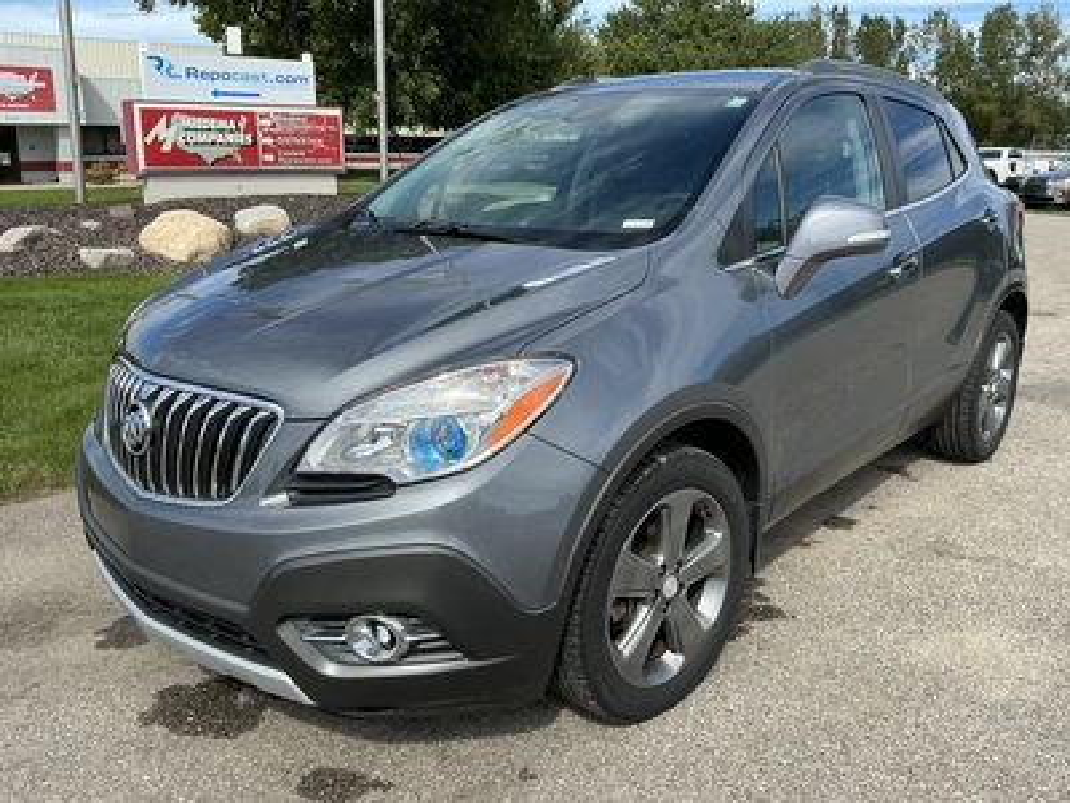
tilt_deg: -15.0
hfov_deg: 63.4
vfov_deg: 49.7
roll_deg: -1.9
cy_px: 402
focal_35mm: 28
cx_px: 535
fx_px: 865
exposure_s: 1/1279
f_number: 1.8
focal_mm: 3
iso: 25
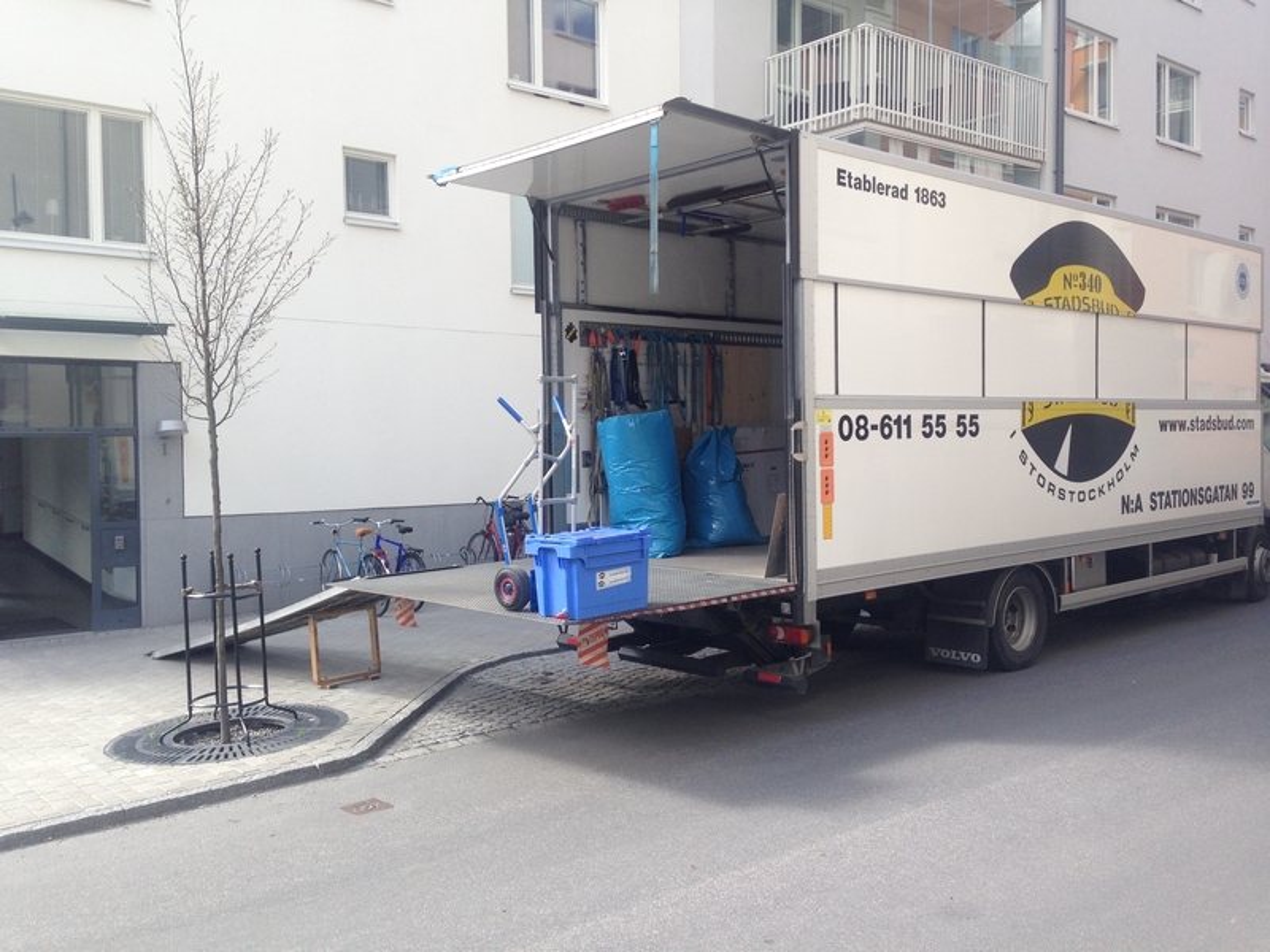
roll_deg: -1.7
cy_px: 476
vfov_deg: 42.9
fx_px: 1211
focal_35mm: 33
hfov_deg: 55.4
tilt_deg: -1.9
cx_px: 635
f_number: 2.4
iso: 50
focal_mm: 4.12
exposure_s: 1/266
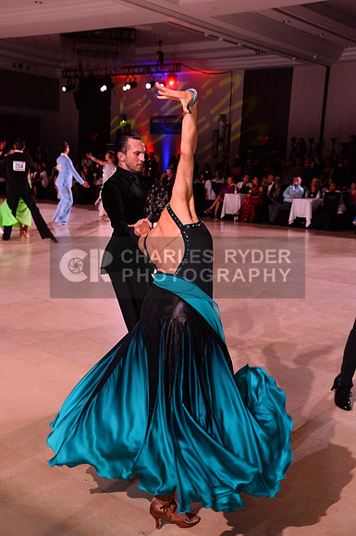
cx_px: 178
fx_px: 744
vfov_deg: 39.6
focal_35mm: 50
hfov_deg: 26.9
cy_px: 268
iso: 2500
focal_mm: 50
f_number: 5.6
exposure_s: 1/250
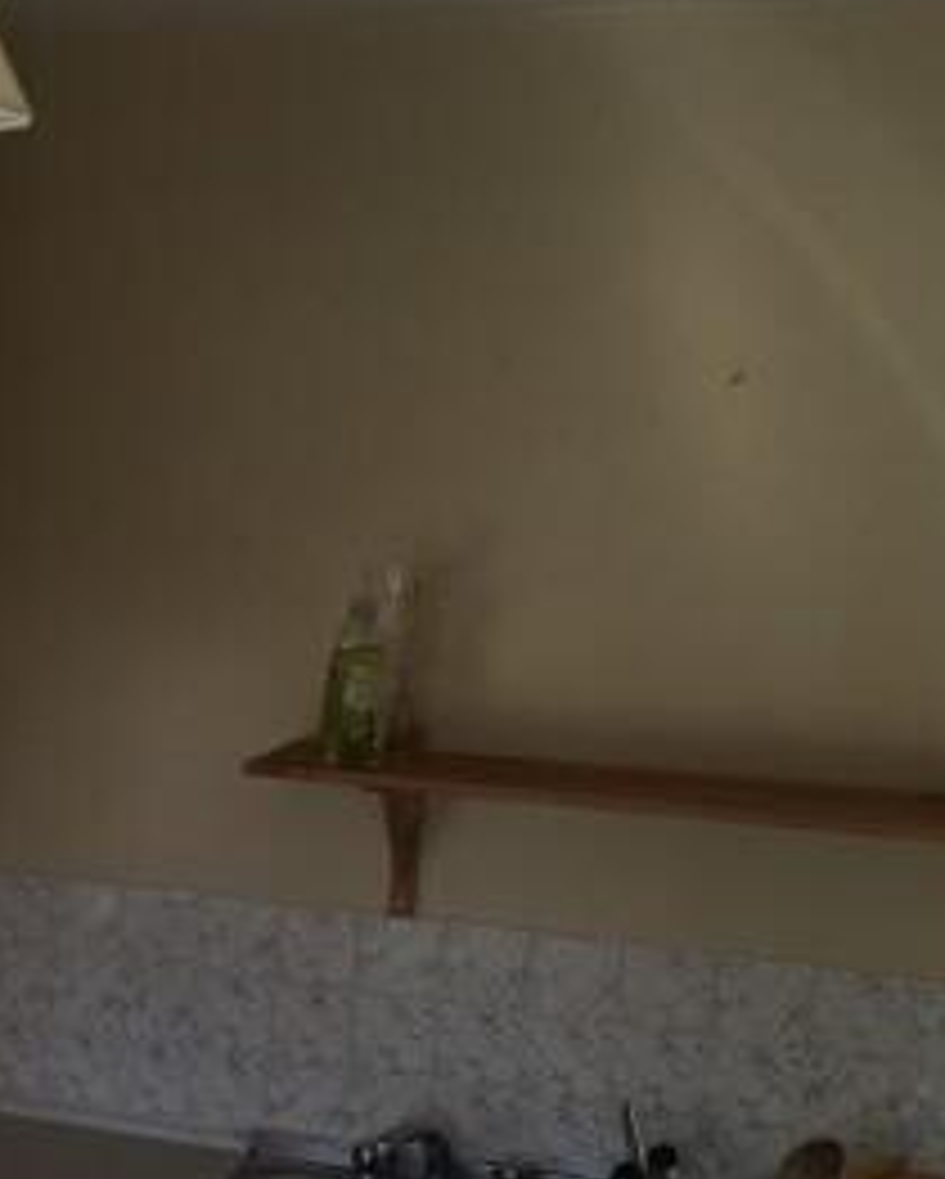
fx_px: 2200
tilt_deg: -14.2
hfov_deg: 22.6
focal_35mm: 63
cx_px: -146
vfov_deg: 29.3
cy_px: 943
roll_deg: -0.1
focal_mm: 4.15
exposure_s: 1/152
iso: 32
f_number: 2.2
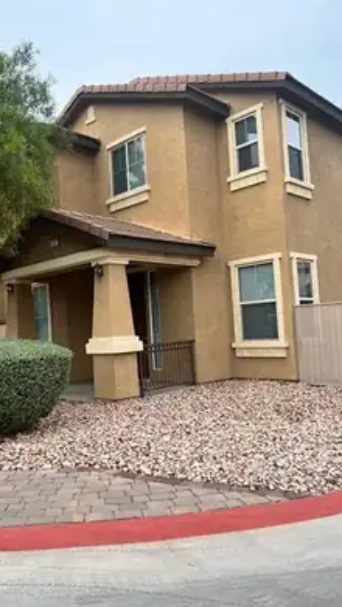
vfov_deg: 66.1
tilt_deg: +5.1
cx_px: 118
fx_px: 467
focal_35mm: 29
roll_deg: +2.7
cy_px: 304
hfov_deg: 39.8
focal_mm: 5.7
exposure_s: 1/1209
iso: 50
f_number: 1.5
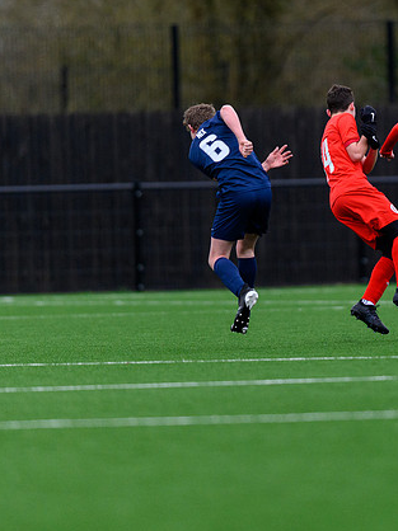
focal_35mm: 733
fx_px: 11248
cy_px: 319
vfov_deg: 2.7
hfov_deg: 2.0
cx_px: 367
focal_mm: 400
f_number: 2.8
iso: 3200
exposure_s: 1/2000
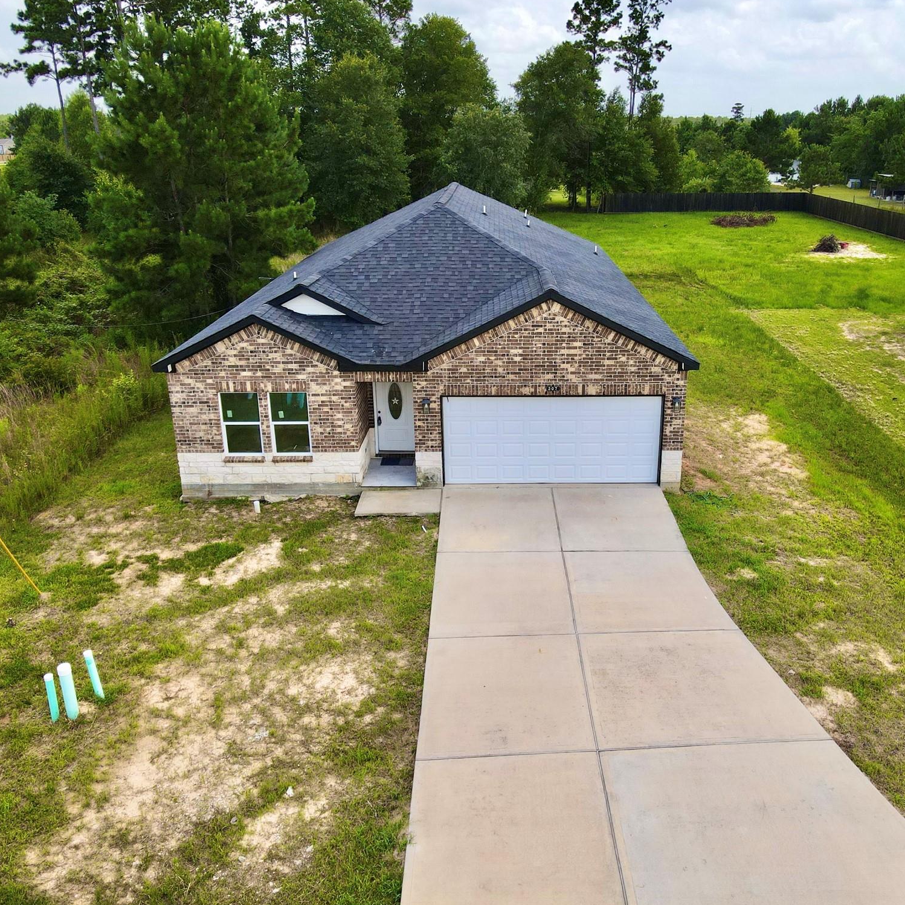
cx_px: 509
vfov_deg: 55.6
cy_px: 446
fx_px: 858
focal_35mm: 29
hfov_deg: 55.5
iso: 100
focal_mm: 4.5
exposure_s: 1/400
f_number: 2.8
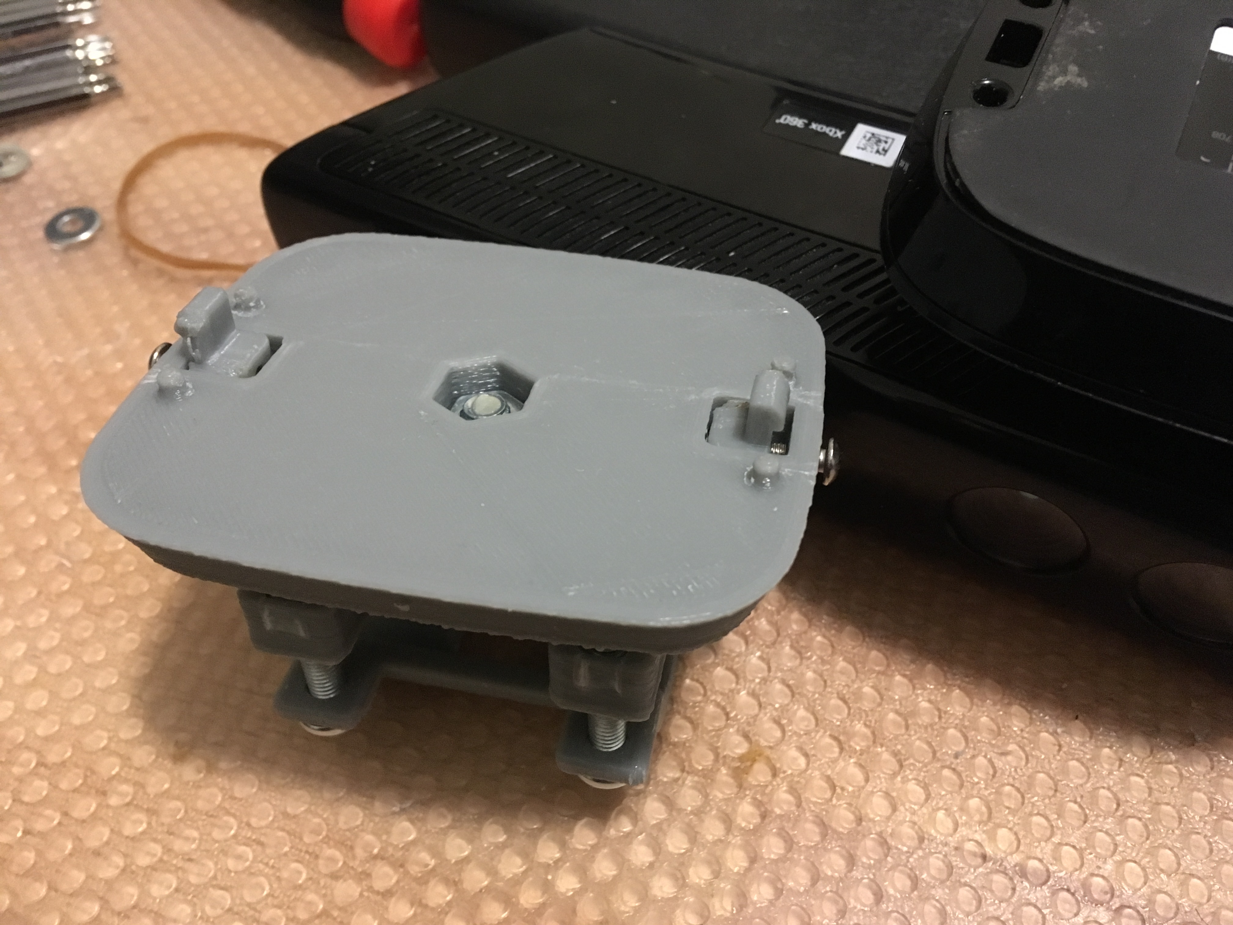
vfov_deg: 48.2
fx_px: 1033
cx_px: 616
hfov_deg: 61.7
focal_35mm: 29
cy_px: 462
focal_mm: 4.15
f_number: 2.2
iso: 640
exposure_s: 1/17
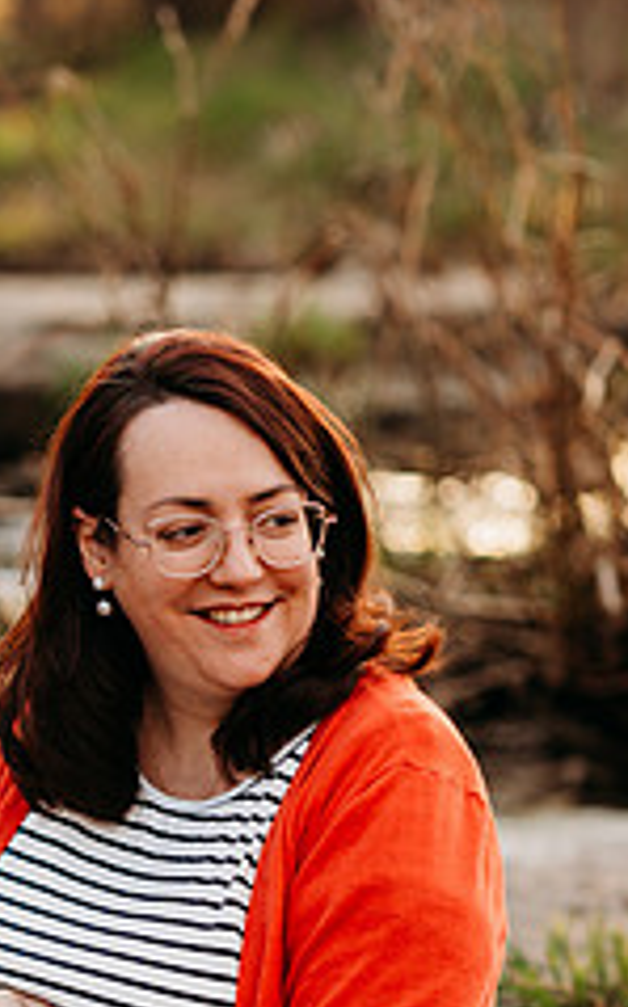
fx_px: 4472
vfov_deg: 12.8
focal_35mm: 163
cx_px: 122
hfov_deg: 8.0
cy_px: 792
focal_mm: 85
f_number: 2.8
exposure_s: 1/200
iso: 125
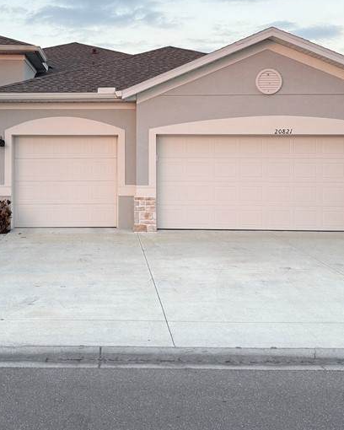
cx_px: 100
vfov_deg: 39.2
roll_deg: +0.2
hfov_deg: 31.7
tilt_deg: +2.0
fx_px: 598
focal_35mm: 47
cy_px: 153
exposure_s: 1/121
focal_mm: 6.76
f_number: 1.78
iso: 200
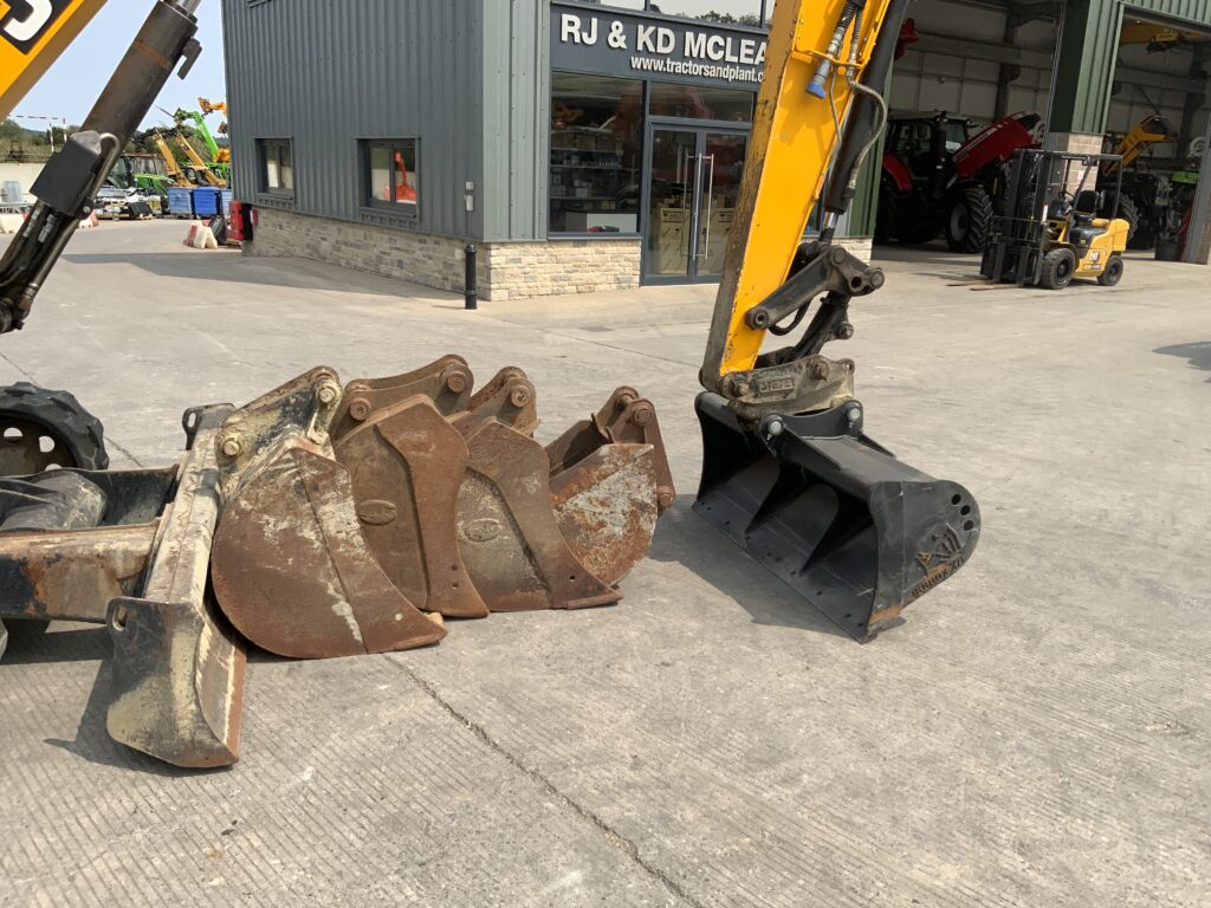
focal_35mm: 29
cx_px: 606
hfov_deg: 61.7
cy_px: 454
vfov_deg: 48.2
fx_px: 1015
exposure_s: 1/1490
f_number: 1.8
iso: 16
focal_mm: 3
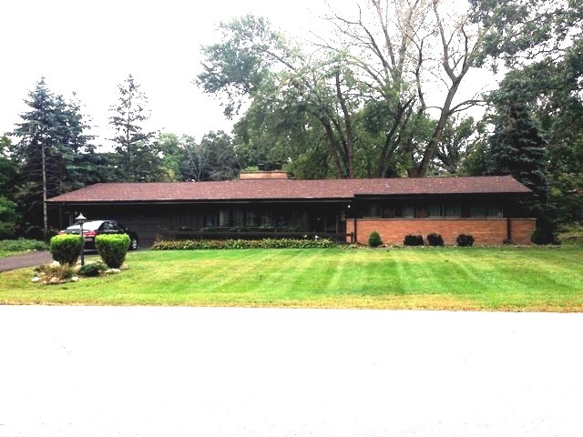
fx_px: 556
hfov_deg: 55.4
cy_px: 218
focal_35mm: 33
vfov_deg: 42.9
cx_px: 292
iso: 50
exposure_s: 1/695
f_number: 2.4
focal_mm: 4.12
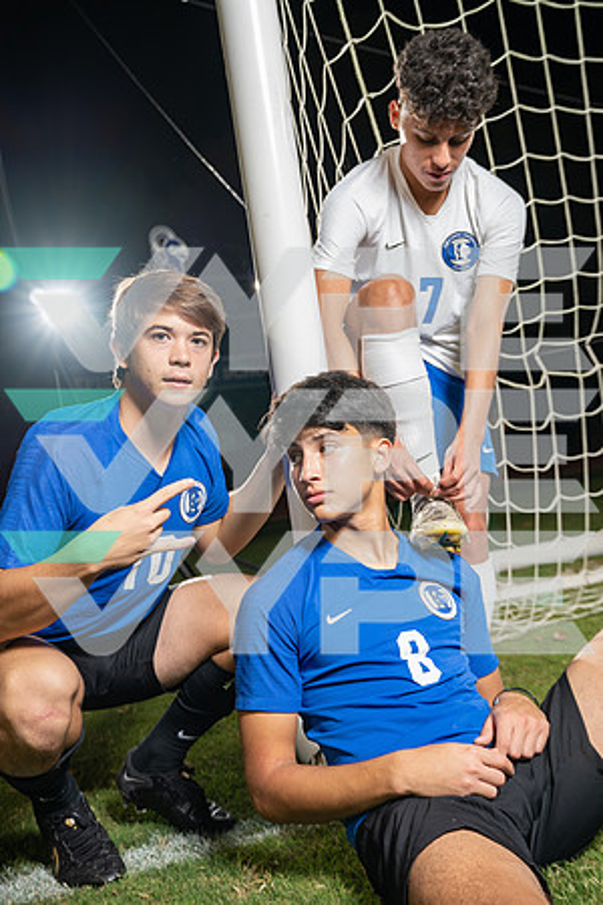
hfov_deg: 33.4
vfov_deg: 48.5
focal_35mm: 40
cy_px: 452
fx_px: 1005
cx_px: 302
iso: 400
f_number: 4
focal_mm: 40
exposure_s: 1/125
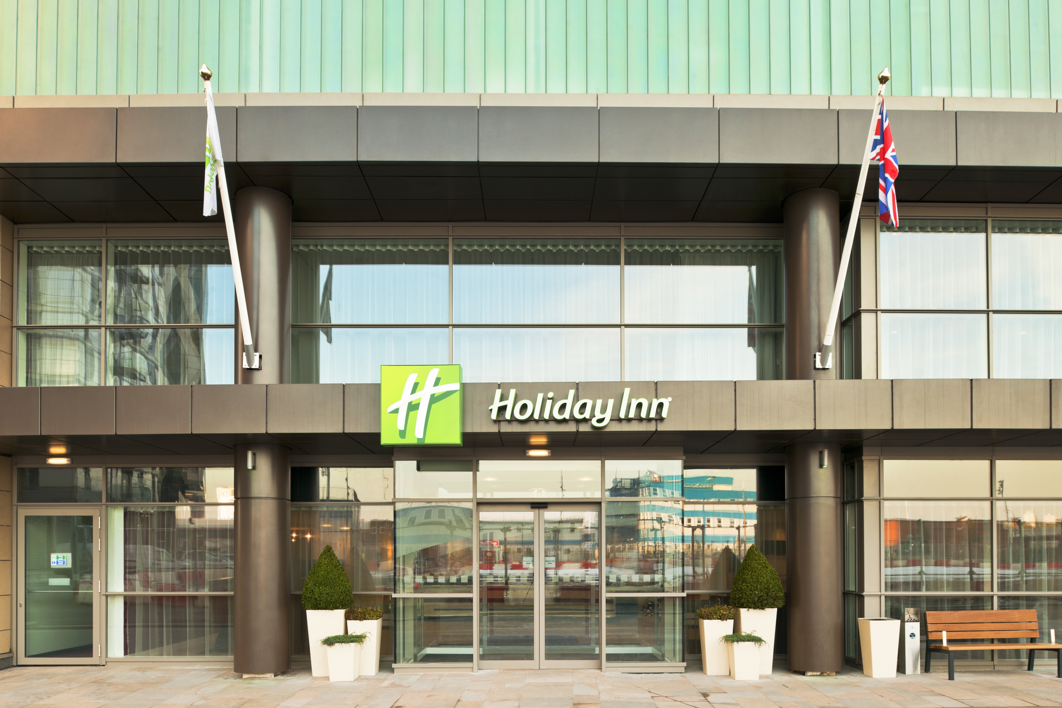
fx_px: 737
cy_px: 352
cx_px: 533
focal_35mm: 25
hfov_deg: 71.5
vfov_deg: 51.3
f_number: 11
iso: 100
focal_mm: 24
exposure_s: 1/8
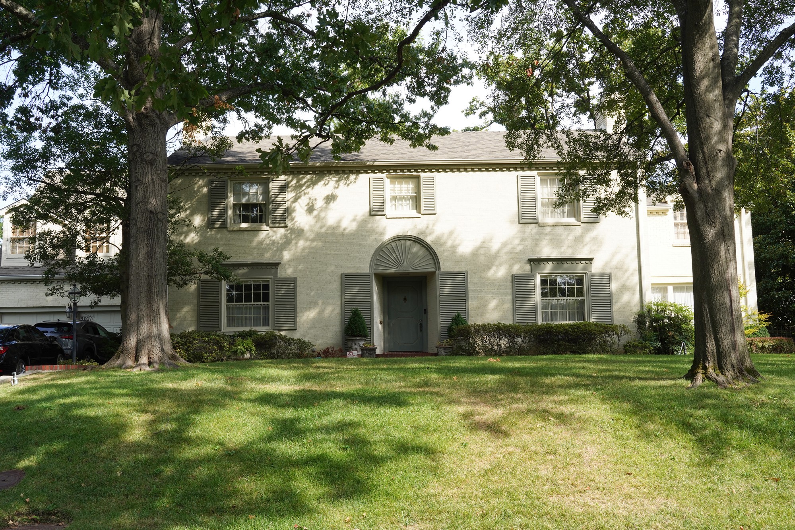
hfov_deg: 50.7
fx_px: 839
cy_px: 265
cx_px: 398
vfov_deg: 35.1
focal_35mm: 38
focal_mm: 38
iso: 400
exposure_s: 1/100
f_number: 14
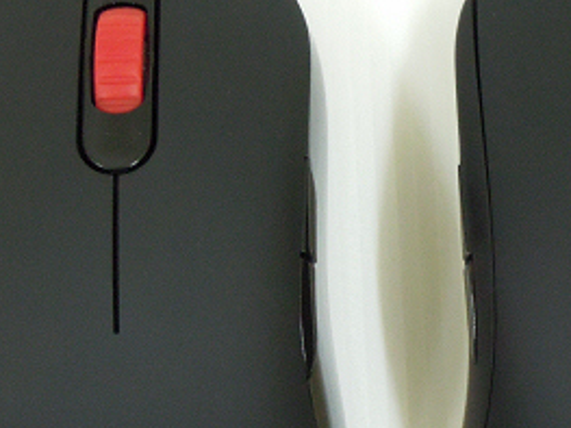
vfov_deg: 7.2
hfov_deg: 9.6
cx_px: 404
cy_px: 309
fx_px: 3413
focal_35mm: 207
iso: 800
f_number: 5
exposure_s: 1/8
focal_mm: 15.2
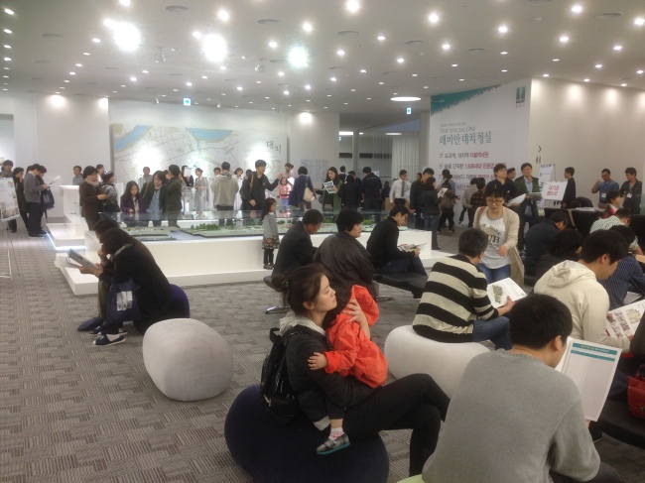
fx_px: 615
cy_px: 242
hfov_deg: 55.4
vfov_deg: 42.9
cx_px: 322
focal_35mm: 33
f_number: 2.4
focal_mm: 4.12
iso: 50
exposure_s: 1/30
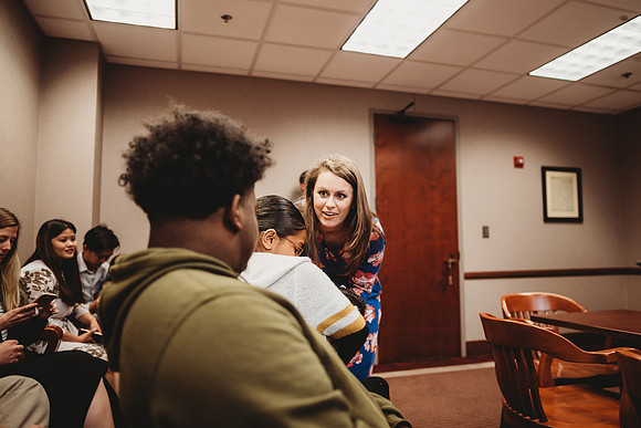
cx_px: 338
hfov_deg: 68.6
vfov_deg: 49.0
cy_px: 215
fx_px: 469
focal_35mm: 26
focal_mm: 24
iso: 500
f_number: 2
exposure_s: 1/250
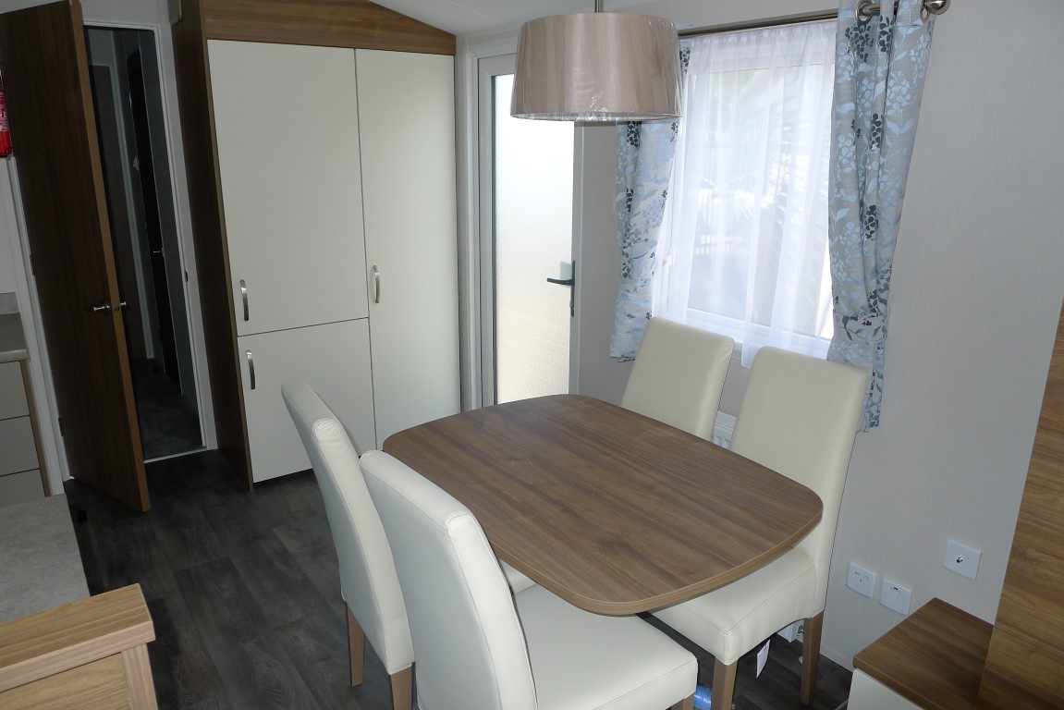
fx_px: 709
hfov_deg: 73.7
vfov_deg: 53.2
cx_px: 532
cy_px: 355
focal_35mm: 24
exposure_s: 1/320
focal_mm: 5.1
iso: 100
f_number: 2.8
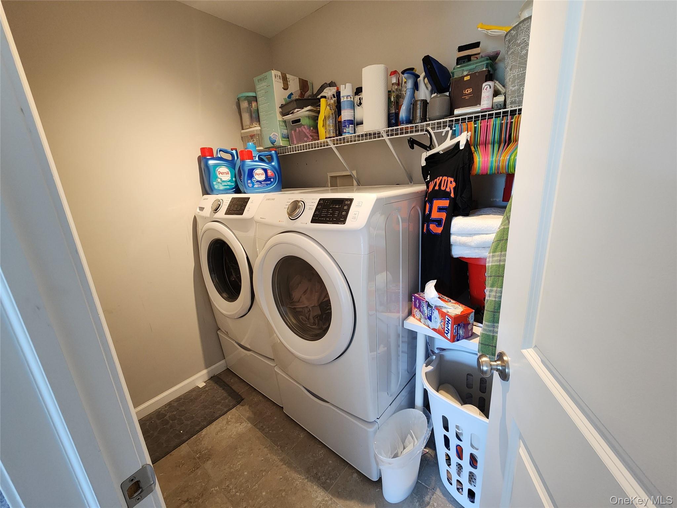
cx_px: 338
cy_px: 254
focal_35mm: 13
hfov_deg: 106.2
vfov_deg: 89.9
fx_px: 254
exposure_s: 1/60
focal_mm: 2.2
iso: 400
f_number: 2.2
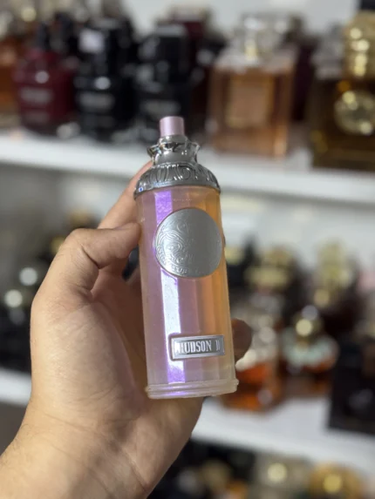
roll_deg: -1.7
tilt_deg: -29.2
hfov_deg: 30.3
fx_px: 693
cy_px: 250
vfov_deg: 39.6
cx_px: 188
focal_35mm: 48
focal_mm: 6.76
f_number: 1.78
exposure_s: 1/50
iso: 125
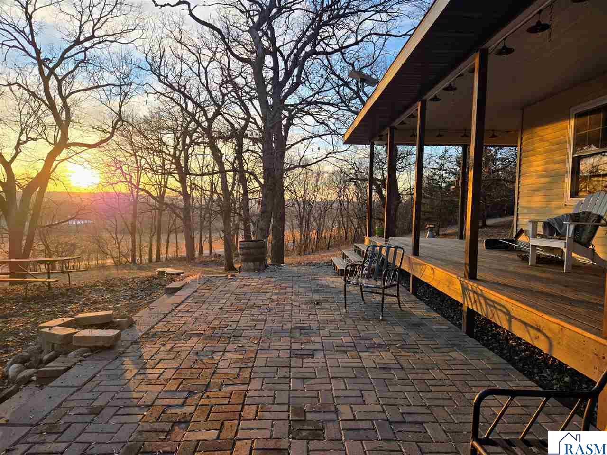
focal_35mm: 23
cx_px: 304
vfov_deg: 58.9
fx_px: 403
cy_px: 228
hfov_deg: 73.9
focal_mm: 5.4
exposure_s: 1/376
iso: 25
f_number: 1.8
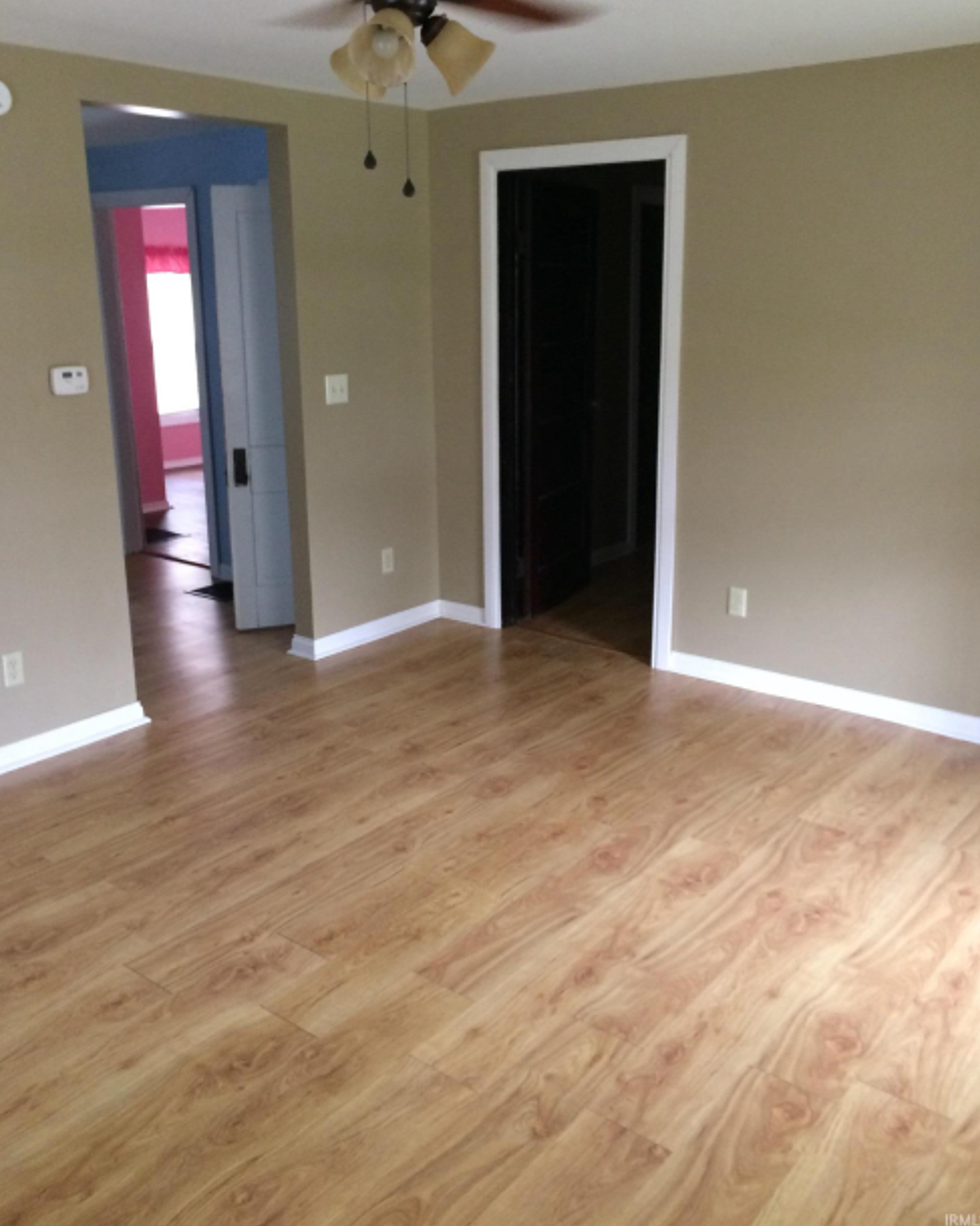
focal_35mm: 31
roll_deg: +1.8
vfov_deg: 57.1
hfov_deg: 47.1
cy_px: 561
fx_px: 1124
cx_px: 487
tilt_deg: -18.0
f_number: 2.2
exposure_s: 1/24
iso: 250
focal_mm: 4.15
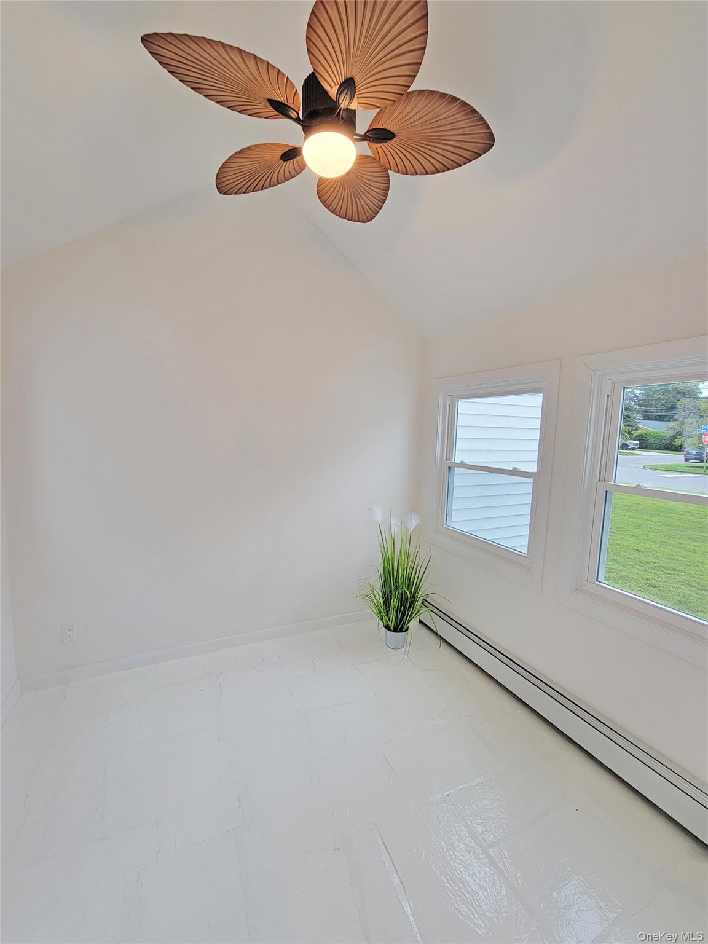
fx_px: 355
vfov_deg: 106.2
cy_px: 472
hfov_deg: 89.9
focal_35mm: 13
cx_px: 354
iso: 50
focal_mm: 2.2
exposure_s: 1/60
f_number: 2.2
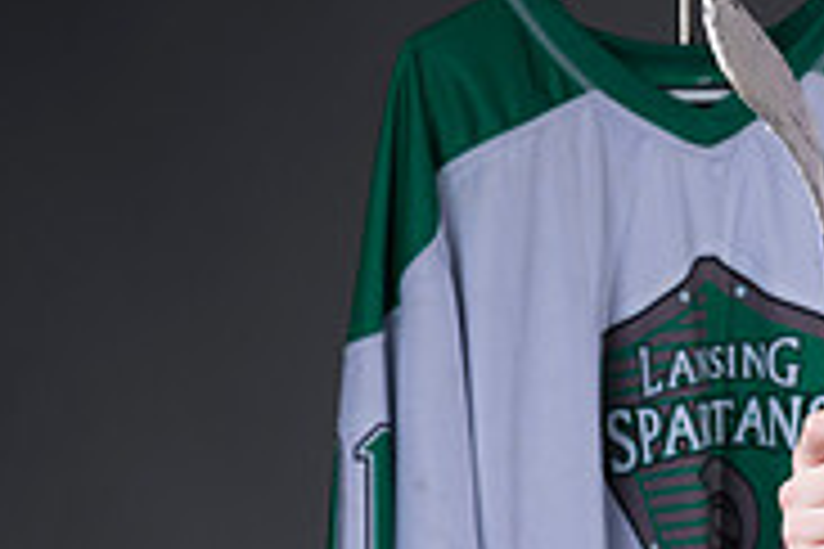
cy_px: 209
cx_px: 1181
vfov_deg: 3.8
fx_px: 8262
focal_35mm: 361
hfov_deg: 5.7
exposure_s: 1/250
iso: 160
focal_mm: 102
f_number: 5.6
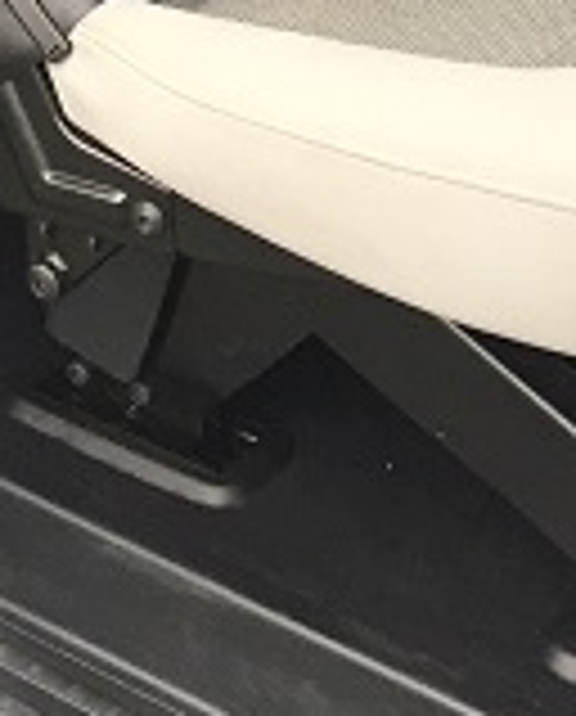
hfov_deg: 13.3
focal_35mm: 116
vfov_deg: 14.3
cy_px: -642
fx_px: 2462
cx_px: 126
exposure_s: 1/30
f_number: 2.2
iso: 40
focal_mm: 4.15
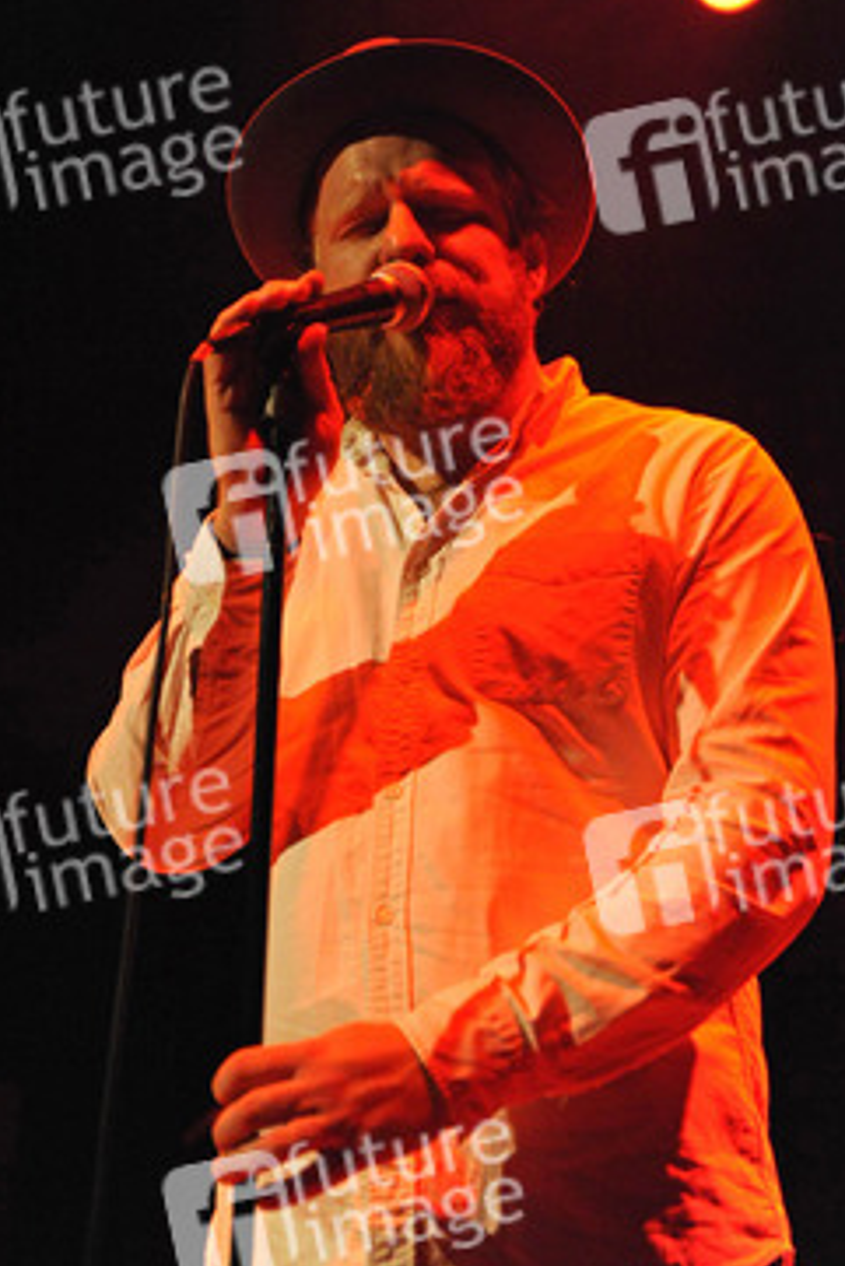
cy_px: 677
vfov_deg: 32.4
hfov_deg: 21.9
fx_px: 2181
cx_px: 447
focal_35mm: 62
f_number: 2.8
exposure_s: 1/100
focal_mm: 56
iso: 6400
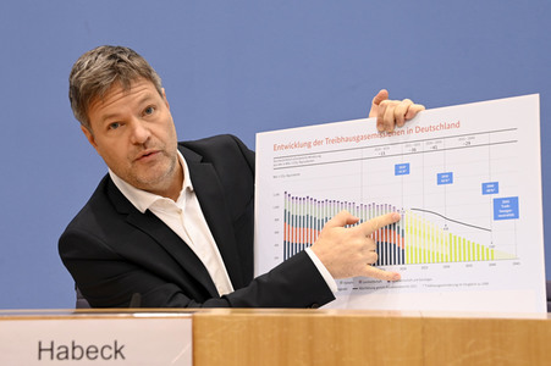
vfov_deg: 19.4
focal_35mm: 70
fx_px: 1071
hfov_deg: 28.9
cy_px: 183
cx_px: 276
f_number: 5.6
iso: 3200
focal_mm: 70
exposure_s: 1/320
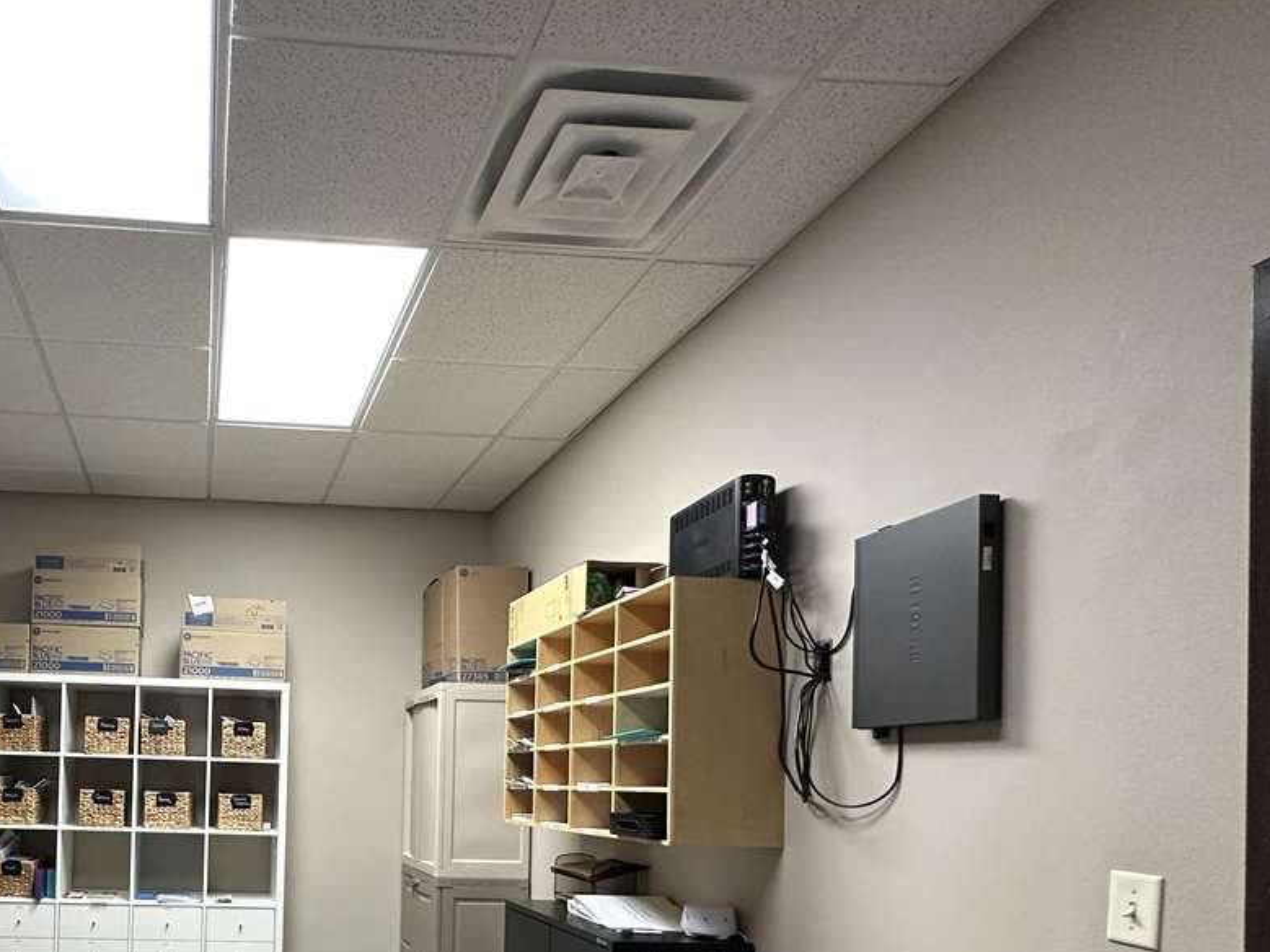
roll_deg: -1.2
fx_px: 844
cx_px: 245
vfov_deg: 54.6
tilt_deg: +0.7
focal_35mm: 23
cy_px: 768
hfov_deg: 66.7
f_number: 2.2
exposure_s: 1/60
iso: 250
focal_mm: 2.22
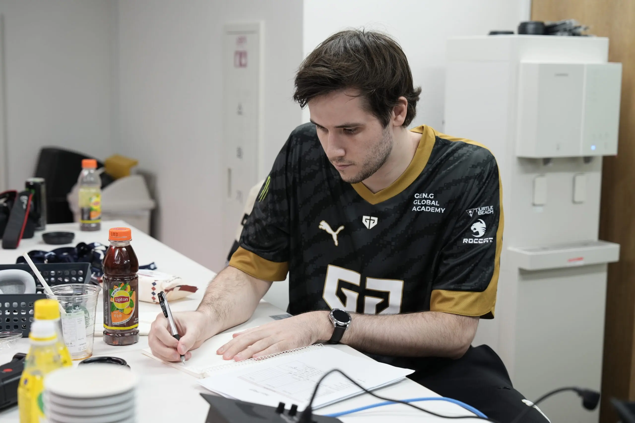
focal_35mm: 56
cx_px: 318
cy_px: 212
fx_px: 988
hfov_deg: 35.6
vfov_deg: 24.2
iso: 800
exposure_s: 1/125
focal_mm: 56
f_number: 3.5
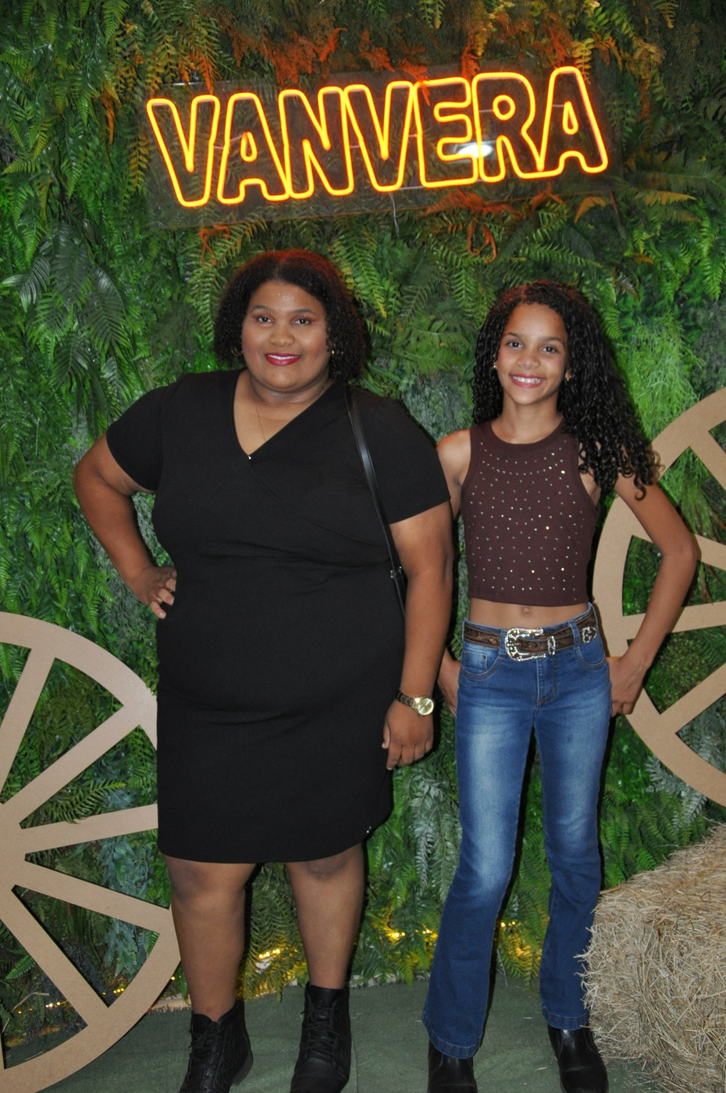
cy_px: 546
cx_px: 363
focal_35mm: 45
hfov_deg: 29.8
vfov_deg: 43.6
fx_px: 1365
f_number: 4.2
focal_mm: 30
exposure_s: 1/60
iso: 800
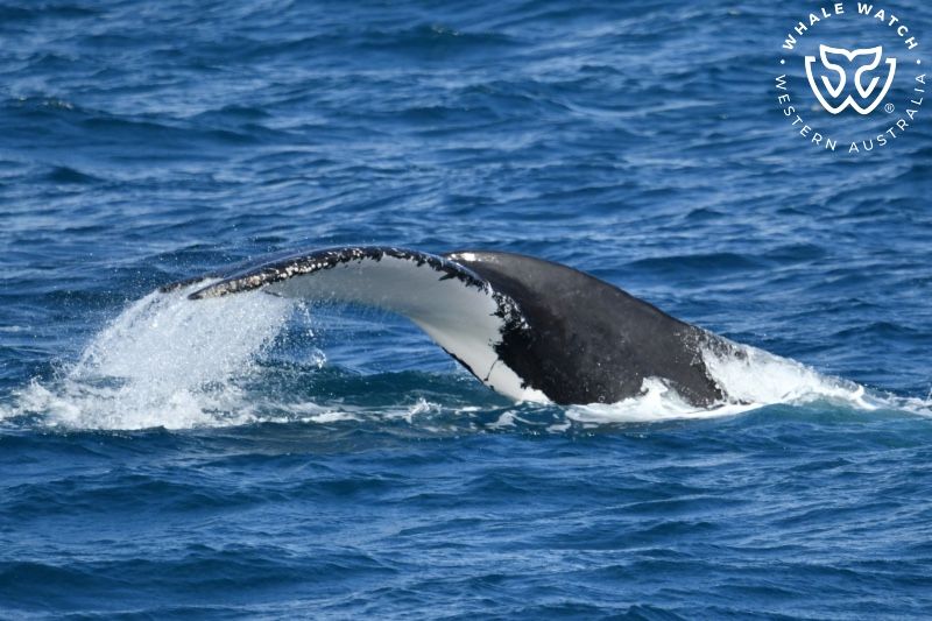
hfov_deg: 3.4
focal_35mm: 600
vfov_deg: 2.3
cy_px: 310
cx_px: 466
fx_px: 15529
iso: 1400
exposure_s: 1/8000
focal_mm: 600
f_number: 6.3
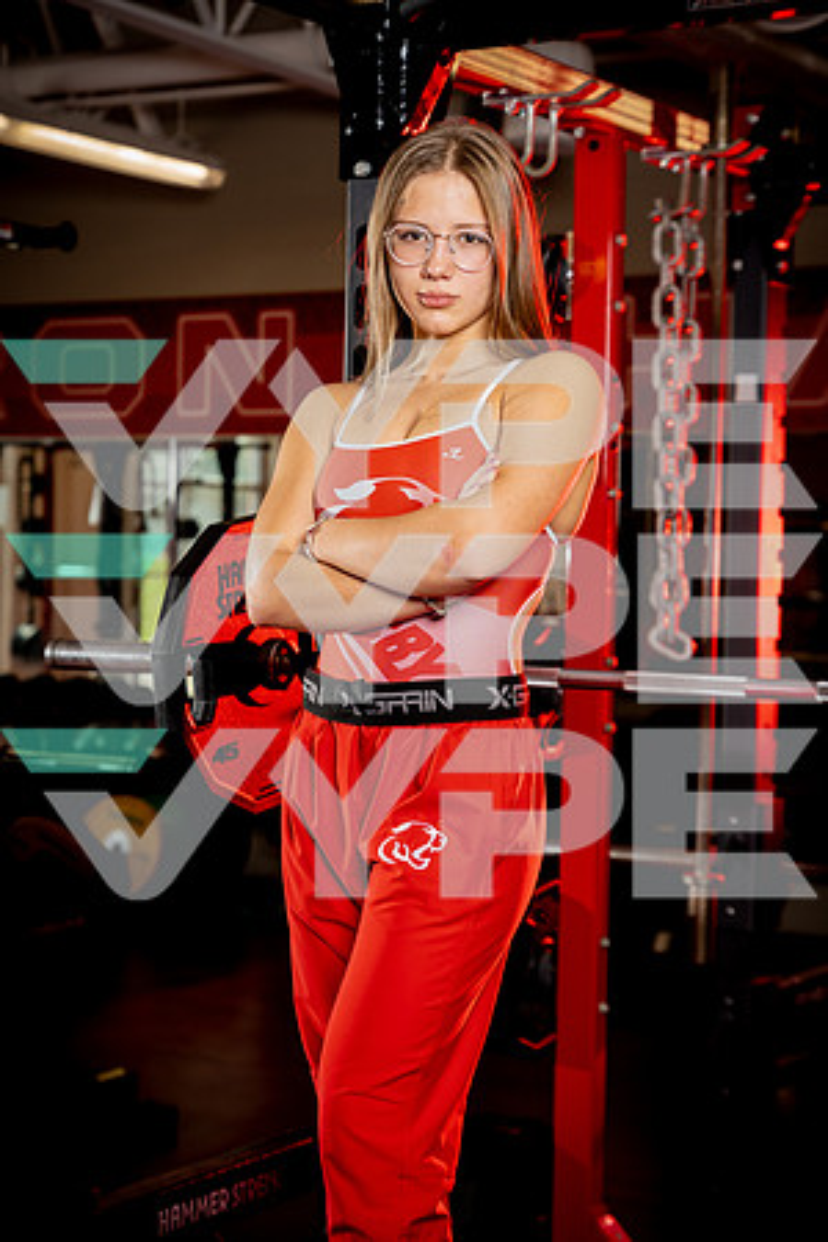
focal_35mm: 70
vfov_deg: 28.8
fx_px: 2415
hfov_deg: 19.5
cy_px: 621
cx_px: 414
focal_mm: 70
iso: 400
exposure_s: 1/250
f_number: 4.5
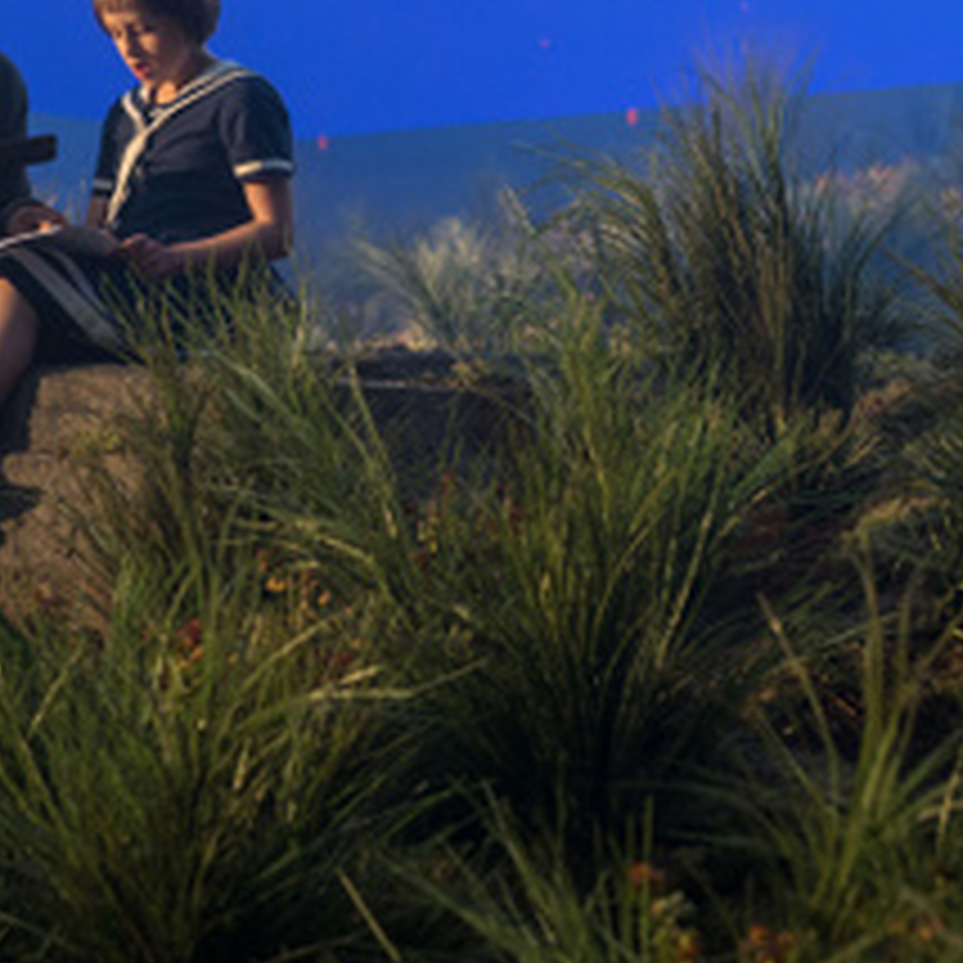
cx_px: 423
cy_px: 259
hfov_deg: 16.6
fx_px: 3305
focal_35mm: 105
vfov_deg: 16.5
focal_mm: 55
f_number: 4
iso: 2000
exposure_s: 1/160
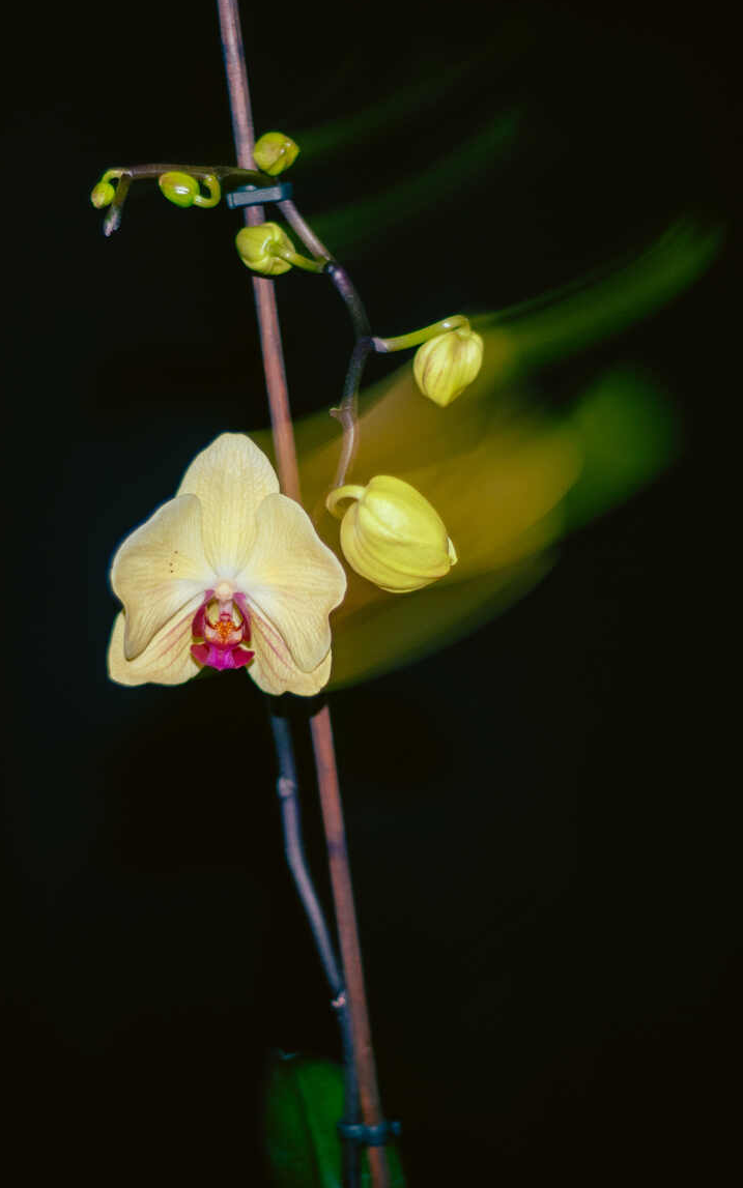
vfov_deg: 38.9
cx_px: 384
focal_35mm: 52
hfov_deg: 24.9
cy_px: 601
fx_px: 1685
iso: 100
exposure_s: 1/10
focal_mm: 50
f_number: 1.8
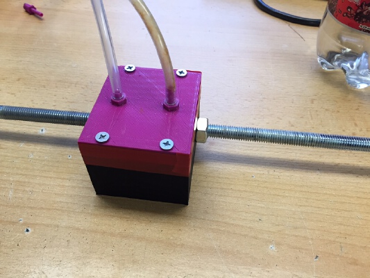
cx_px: 185
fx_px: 310
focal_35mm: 29
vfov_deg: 48.2
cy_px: 139
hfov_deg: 61.6
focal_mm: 4.15
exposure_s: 1/33
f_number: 2.2
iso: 50
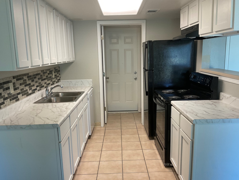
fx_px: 214
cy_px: 94
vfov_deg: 45.4
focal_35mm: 31
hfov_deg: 58.3
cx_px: 123
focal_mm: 3
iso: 64
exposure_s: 1/60
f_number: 1.8
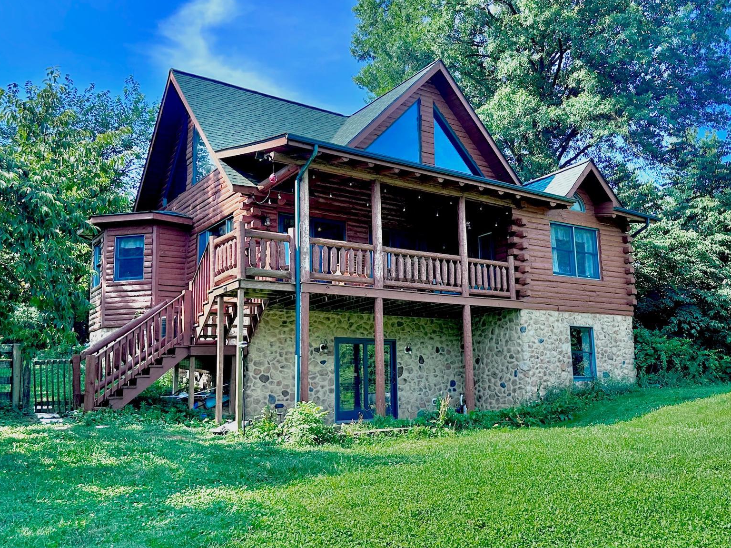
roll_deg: +1.6
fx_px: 676
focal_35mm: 32
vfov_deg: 44.1
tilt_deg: +9.3
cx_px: 405
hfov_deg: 56.7
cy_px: 270
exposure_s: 1/1453
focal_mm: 6.86
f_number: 1.78
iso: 80
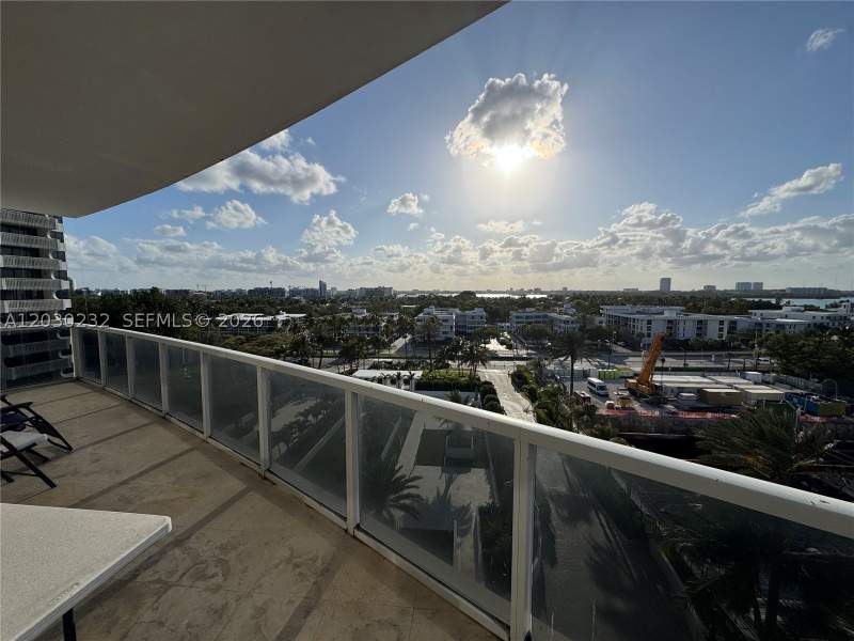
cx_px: 427
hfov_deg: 102.1
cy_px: 320
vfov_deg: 85.7
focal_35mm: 14
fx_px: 345
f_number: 2.2
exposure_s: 1/5650
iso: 32
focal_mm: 2.22
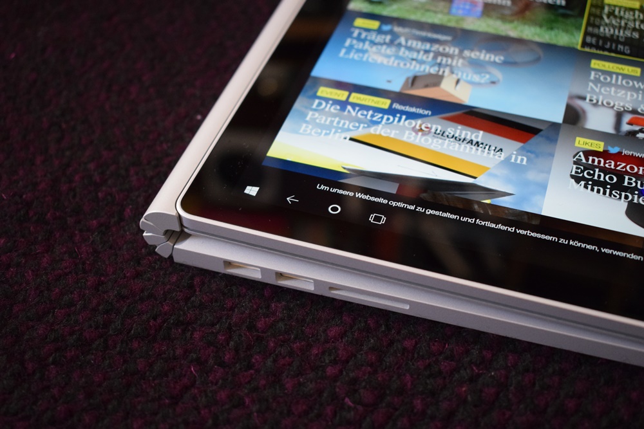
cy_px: 214
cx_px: 322
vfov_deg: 26.5
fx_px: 912
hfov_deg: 38.9
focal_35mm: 51
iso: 2500
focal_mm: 34
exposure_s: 1/60
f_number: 4.5
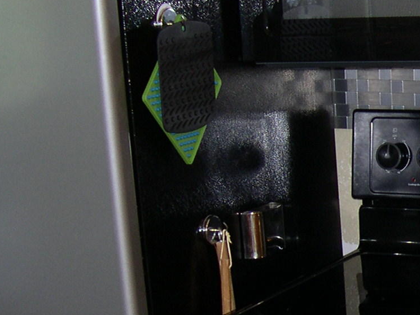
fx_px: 1407
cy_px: 261
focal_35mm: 116
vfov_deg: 12.7
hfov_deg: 15.8
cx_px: 609
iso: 100
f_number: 2.8
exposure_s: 1/60
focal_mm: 8
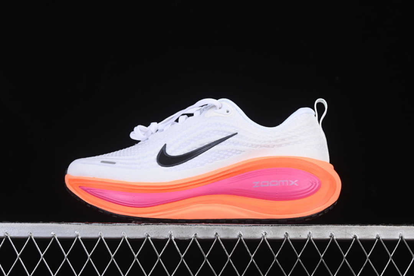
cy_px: 138
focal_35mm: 75
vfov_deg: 18.2
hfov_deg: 27.0
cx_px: 207
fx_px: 862
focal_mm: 50
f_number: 8
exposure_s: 1/80
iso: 160
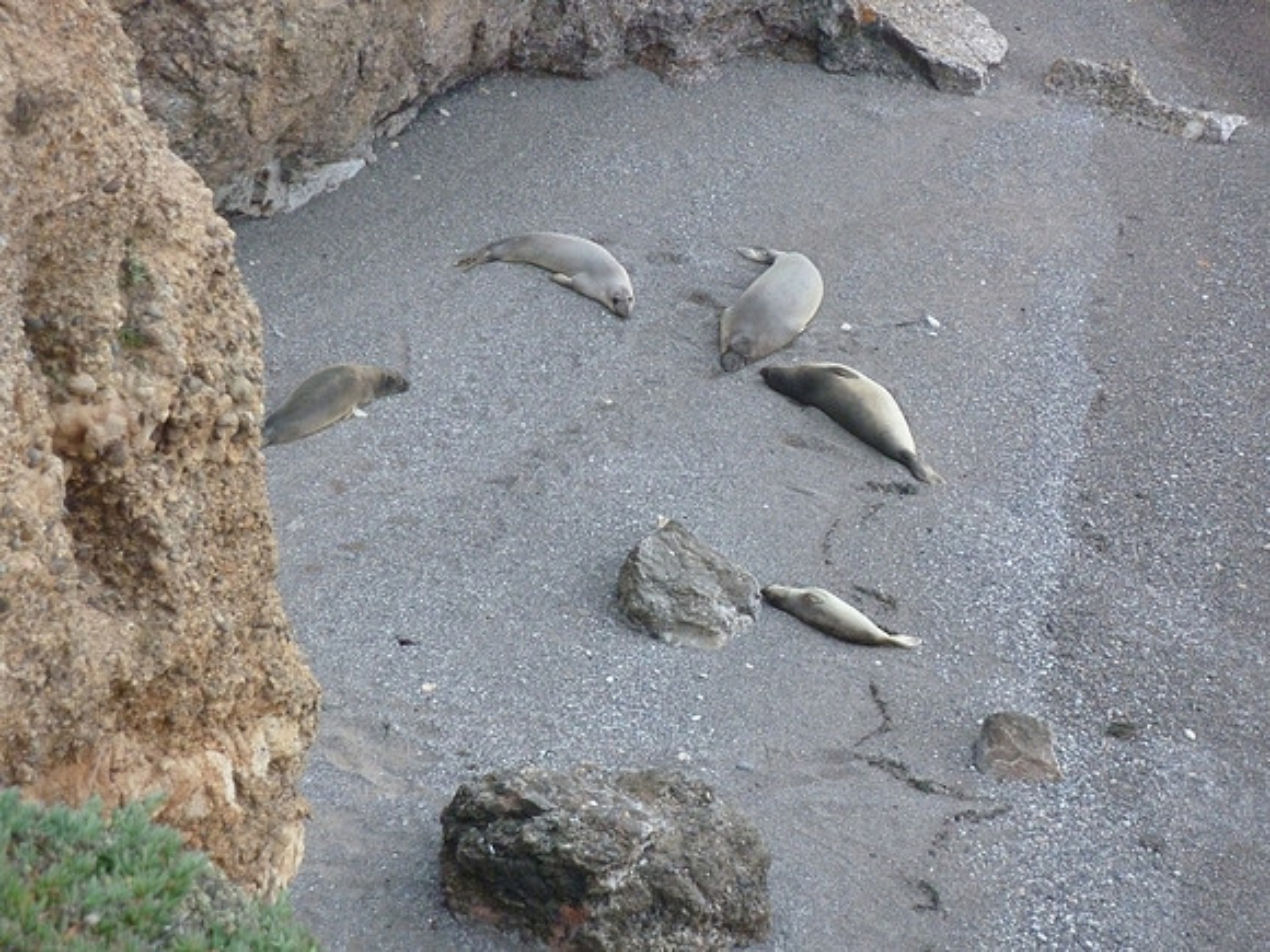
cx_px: 635
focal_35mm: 300
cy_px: 476
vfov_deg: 5.0
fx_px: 11006
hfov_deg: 6.6
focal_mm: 49.2
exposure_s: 1/15
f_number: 4.9
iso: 500
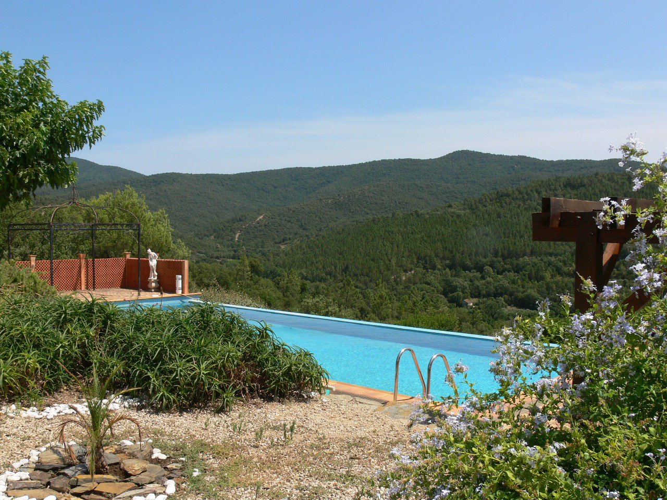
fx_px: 674
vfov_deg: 40.7
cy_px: 250
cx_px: 334
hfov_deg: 52.6
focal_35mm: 35
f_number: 5.6
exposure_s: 1/320
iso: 80
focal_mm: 7.4
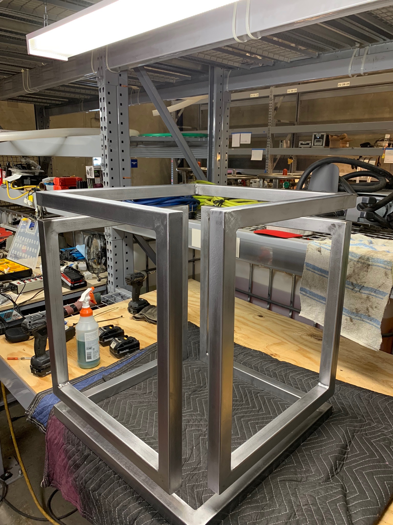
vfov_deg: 67.3
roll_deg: -0.3
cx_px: 196
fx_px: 394
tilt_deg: -13.4
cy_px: 262
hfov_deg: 53.1
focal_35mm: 26
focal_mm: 4.25
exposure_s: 1/60
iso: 250
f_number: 1.8
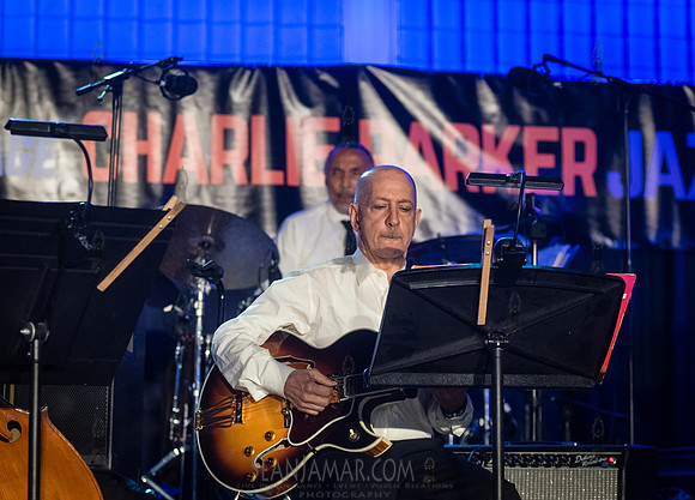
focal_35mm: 106
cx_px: 291
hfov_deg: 18.9
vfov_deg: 13.7
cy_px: 231
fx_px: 2087
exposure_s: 1/800
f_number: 4
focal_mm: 92
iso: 5000
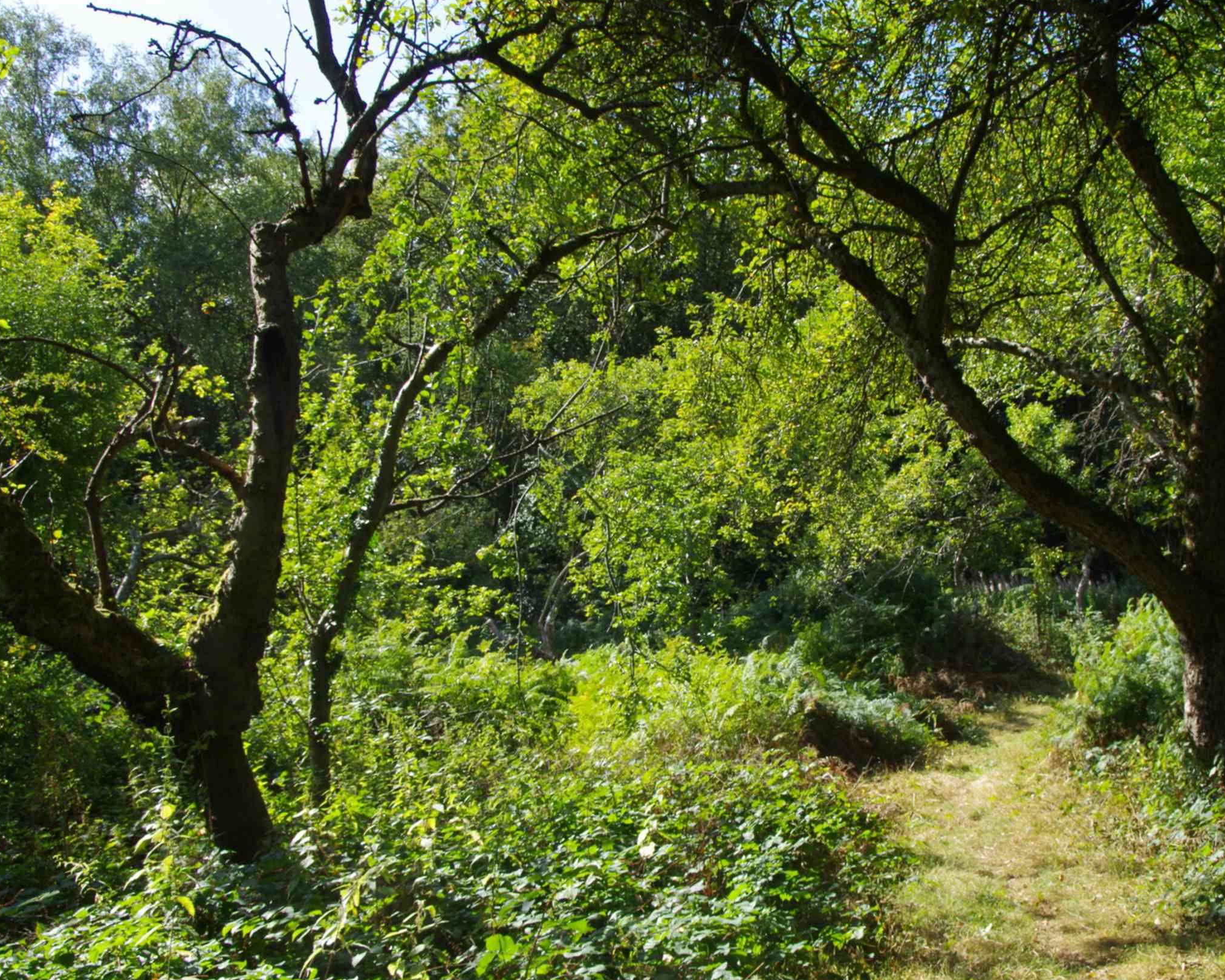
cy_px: 488
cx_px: 731
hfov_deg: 44.6
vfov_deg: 36.5
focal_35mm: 41
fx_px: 1487
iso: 200
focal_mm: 24
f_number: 11
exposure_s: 1/80
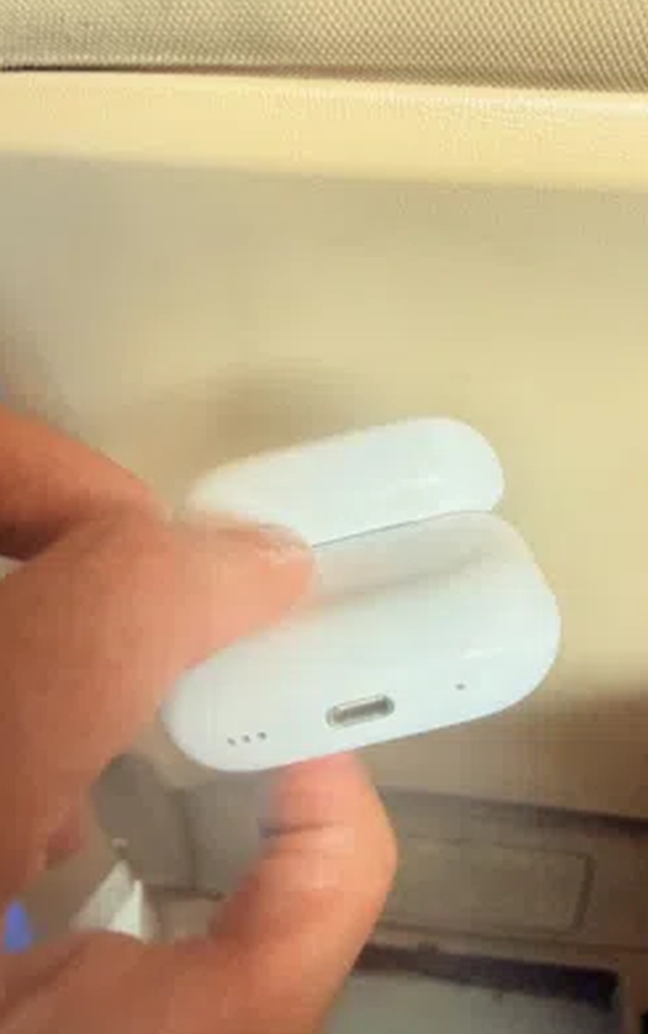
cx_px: 381
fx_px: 733
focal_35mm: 26
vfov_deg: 70.4
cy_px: 510
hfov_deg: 47.5
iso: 200
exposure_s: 1/99
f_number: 2.2
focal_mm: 2.22
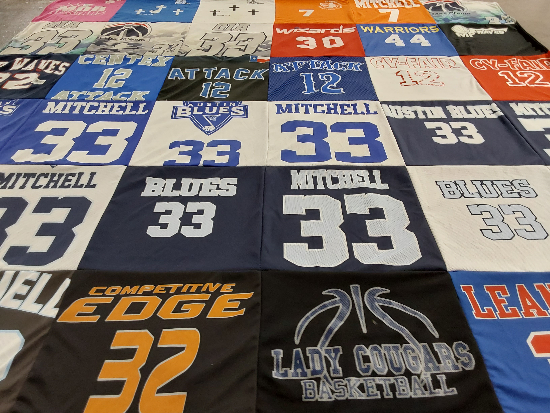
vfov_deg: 49.7
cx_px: 275
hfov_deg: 63.4
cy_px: 206
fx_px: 445
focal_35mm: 28
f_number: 1.9
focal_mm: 2.91
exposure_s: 1/60
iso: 125
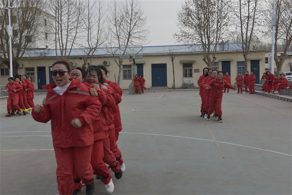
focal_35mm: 45
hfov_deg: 43.6
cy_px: 98
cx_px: 146
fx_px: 365
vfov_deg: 29.9
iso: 250
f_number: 9
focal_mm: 45
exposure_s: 1/320
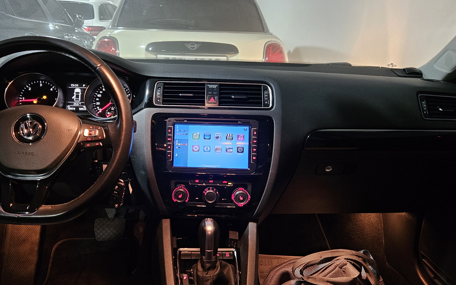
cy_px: 134
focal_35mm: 32
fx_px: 398
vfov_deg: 39.4
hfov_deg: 59.5
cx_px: 199
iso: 640
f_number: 1.8
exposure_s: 1/24
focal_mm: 5.4
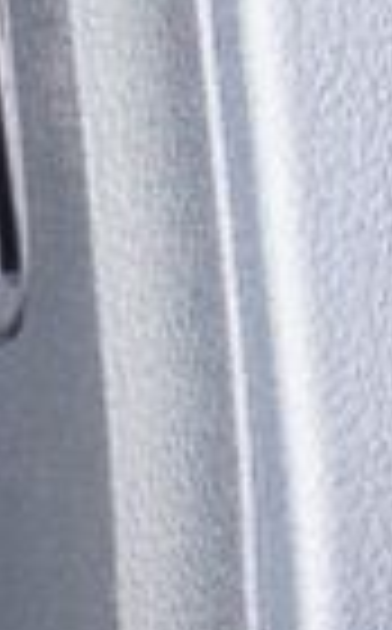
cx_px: 1789
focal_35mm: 280
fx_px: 4801
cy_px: 868
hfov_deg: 4.2
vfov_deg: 7.4
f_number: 4.5
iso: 640
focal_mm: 25
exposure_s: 1/60
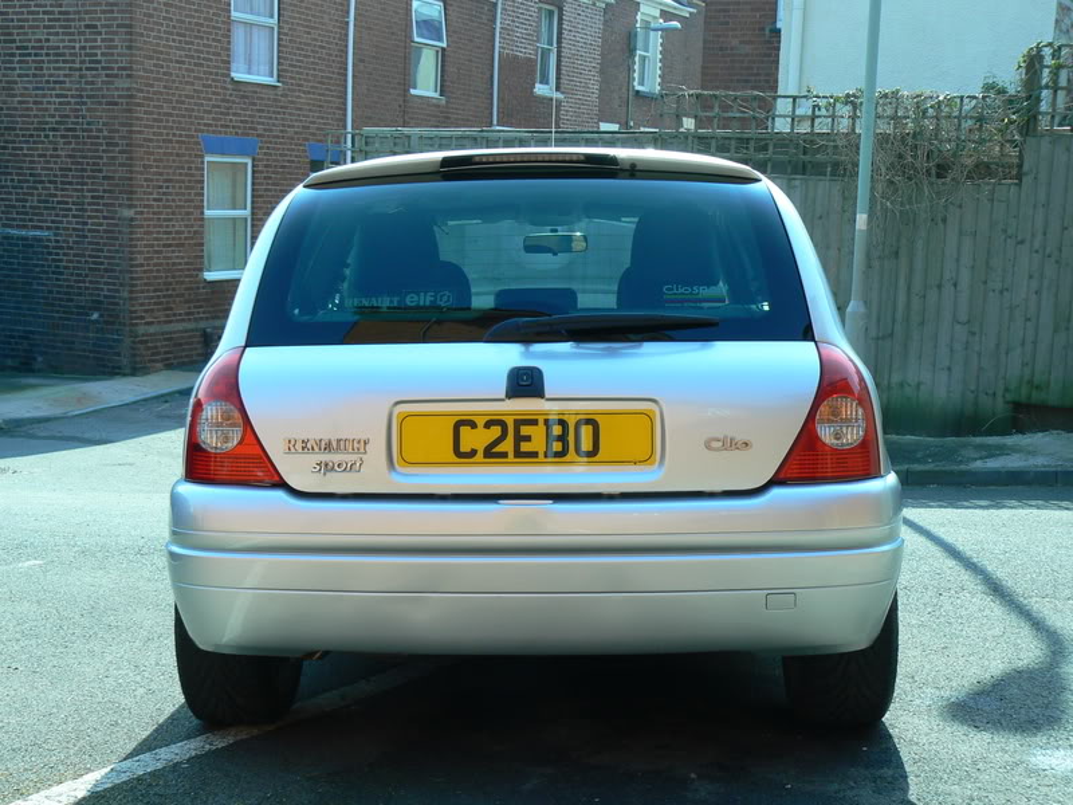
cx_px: 536
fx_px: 1581
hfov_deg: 37.5
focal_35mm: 51
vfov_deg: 28.6
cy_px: 402
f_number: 4.5
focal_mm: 8.4
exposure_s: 1/250
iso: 100
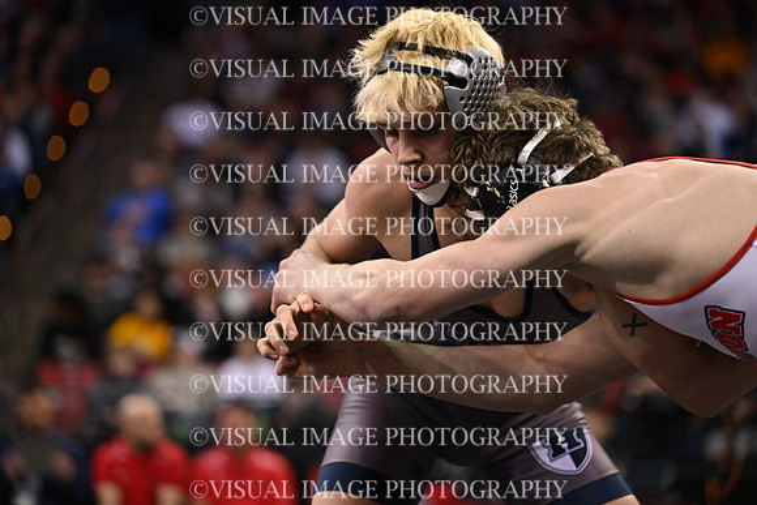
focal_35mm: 135
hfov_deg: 15.2
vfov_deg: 10.2
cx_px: 378
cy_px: 252
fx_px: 2839
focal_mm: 135
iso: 4000
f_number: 3.2
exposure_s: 1/1000
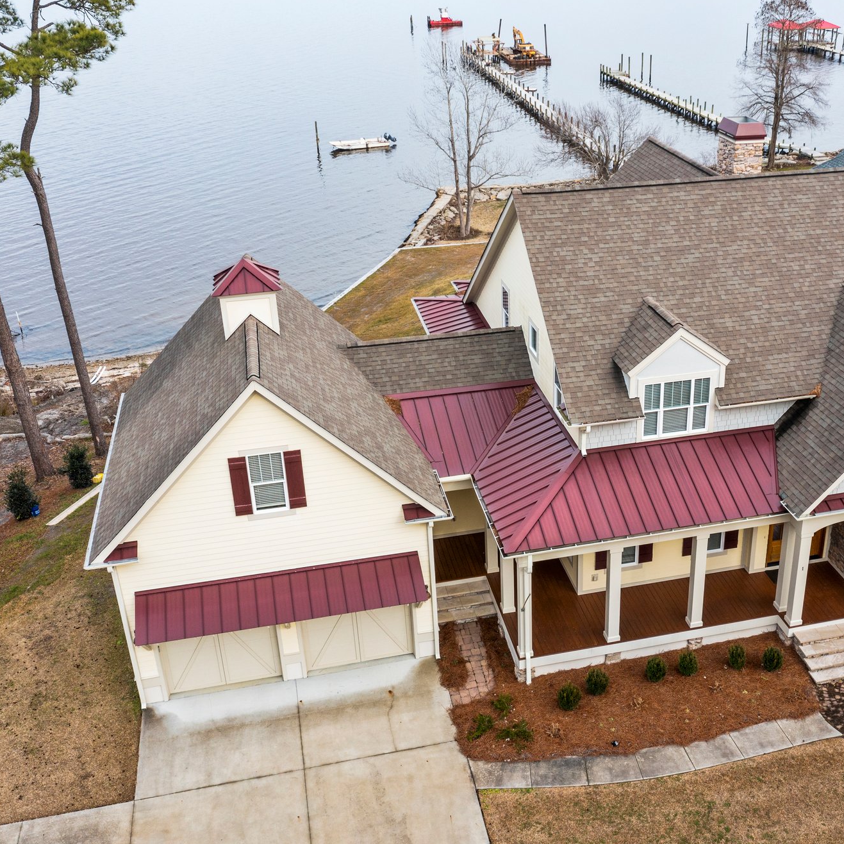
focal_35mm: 37
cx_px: 532
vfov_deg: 44.9
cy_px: 420
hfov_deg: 44.5
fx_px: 1021
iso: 100
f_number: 4.5
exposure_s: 1/240
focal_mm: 10.26
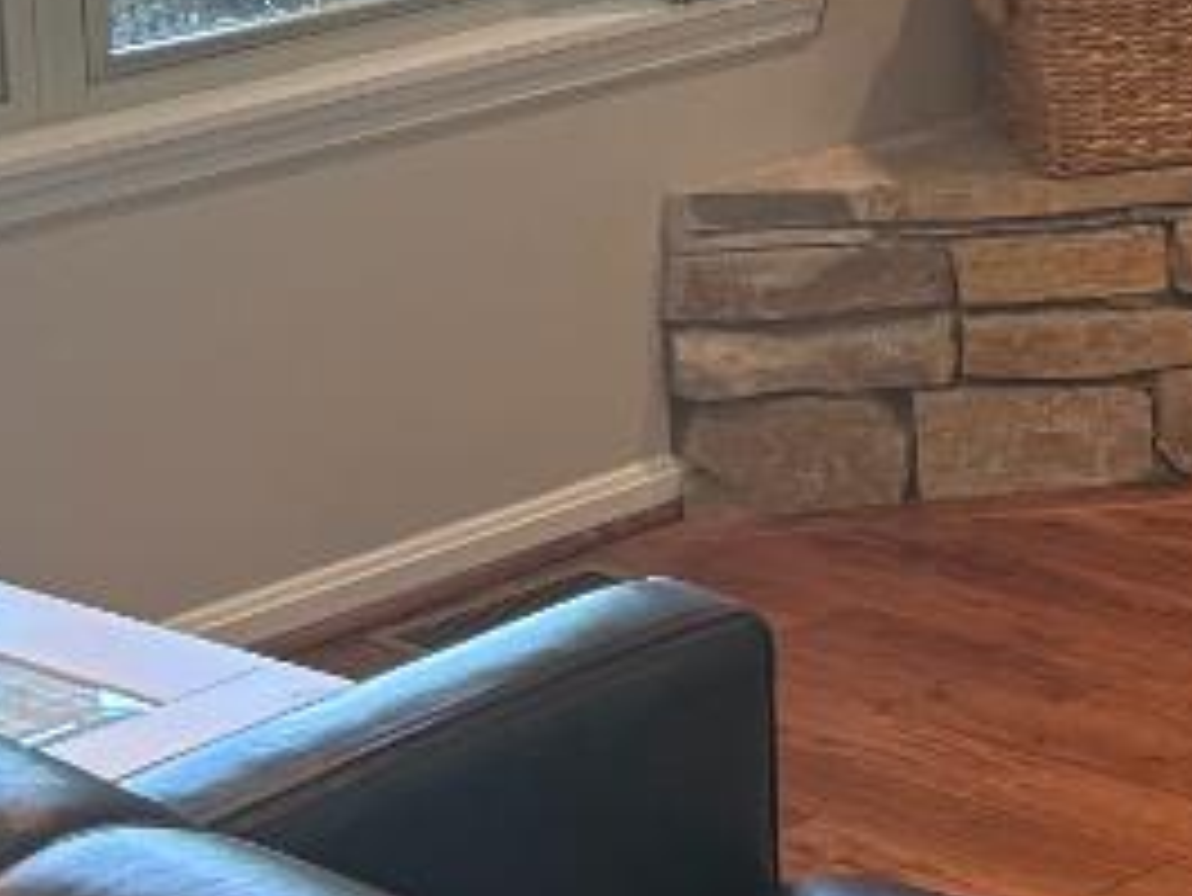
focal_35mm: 136
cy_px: -349
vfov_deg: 10.6
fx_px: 4685
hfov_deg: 13.4
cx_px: 1970
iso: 160
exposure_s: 1/60
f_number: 1.78
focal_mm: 6.76
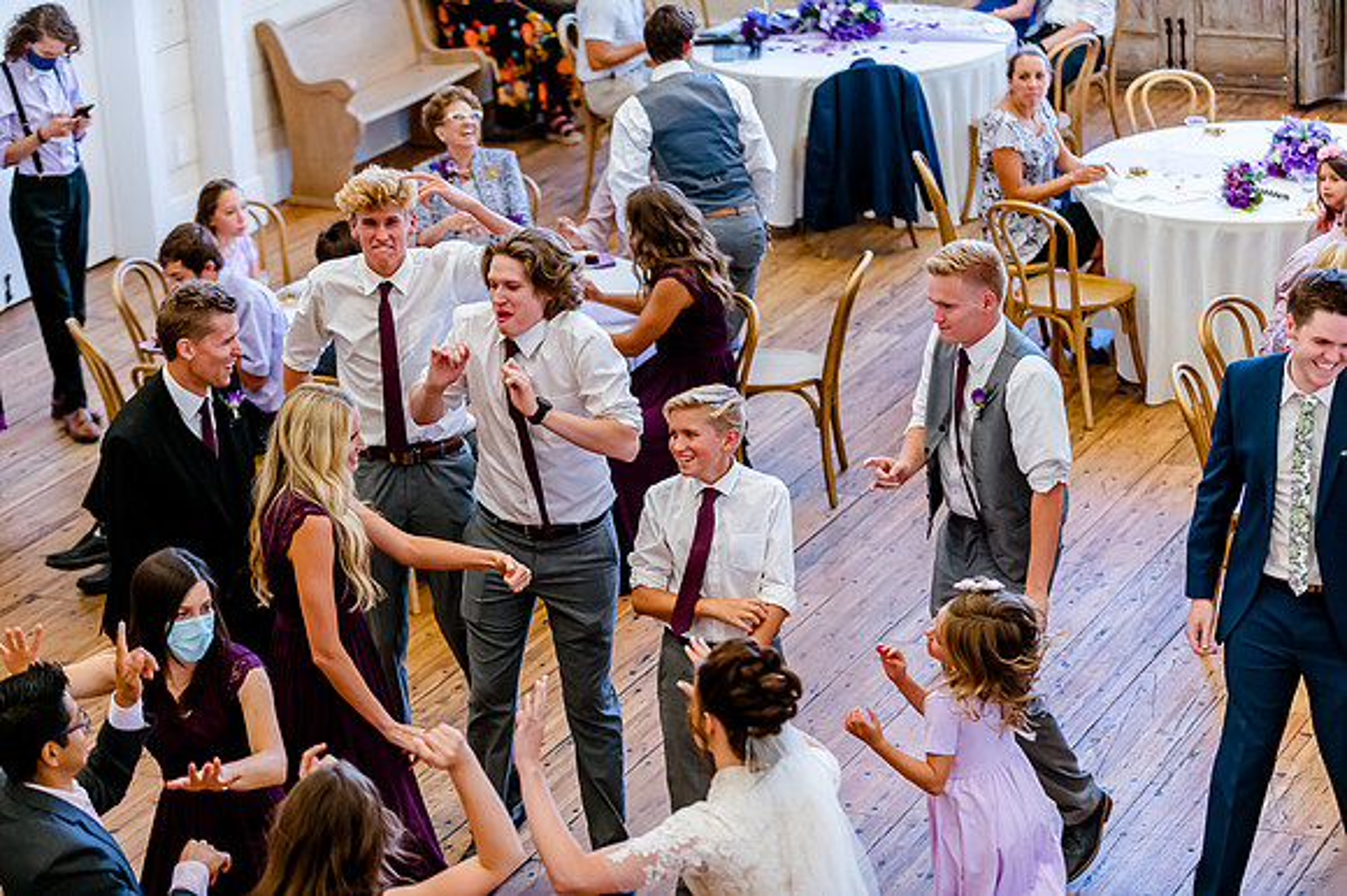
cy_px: 448
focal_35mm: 95
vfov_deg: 14.4
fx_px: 3552
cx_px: 674
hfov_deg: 21.5
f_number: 2.8
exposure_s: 1/640
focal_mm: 95
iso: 2500
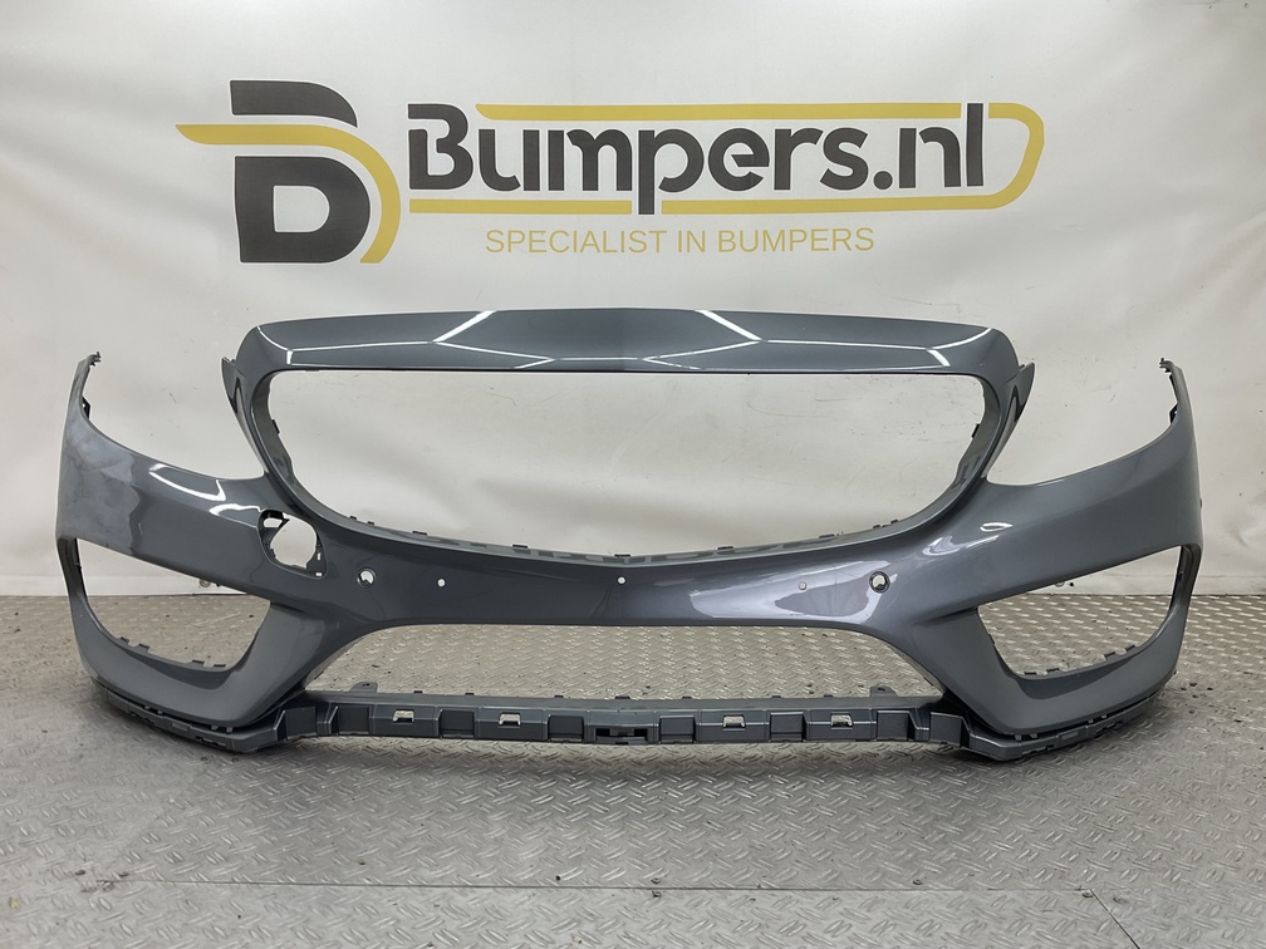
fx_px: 1061
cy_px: 474
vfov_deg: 48.2
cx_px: 633
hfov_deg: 61.7
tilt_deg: -8.8
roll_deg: -1.7
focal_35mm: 29
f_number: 1.8
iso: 20
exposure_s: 1/120
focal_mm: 3
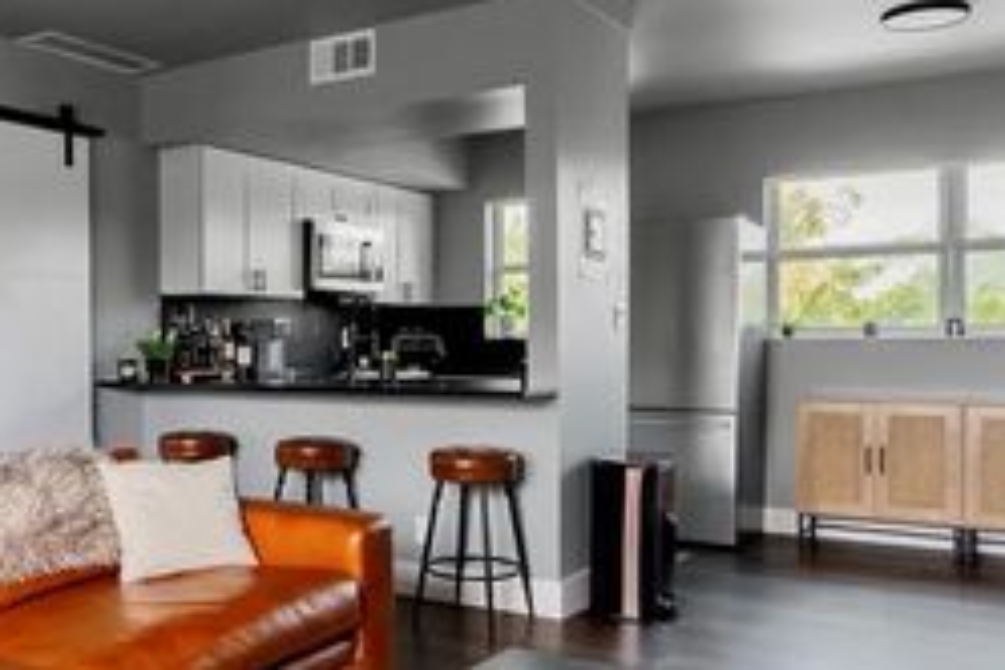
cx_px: 343
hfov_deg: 52.2
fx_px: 1005
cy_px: 373
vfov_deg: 36.8
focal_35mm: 36
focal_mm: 14
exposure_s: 1/10
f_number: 10
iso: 80
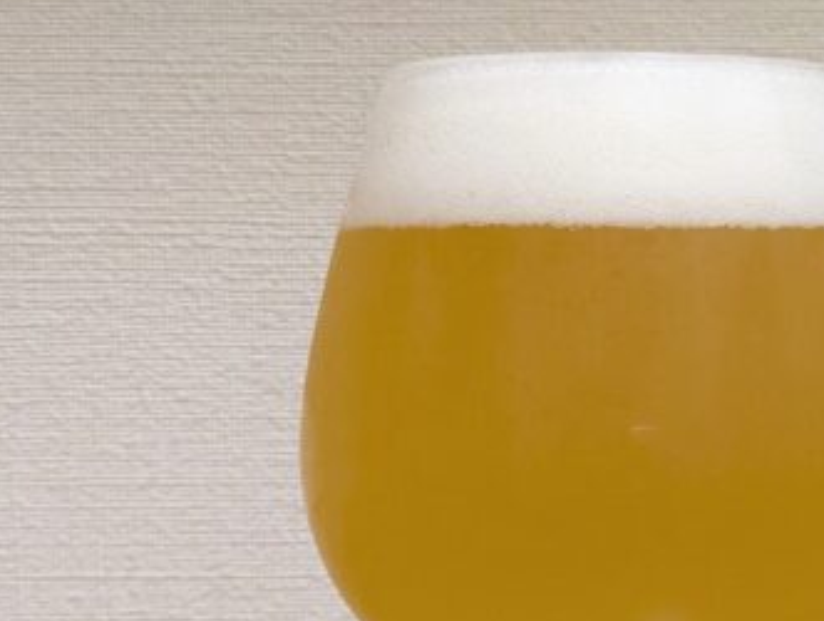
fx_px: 1836
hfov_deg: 23.7
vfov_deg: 19.0
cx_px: 903
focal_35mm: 77
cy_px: 471
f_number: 1.89
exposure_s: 1/50
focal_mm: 5.43
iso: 177
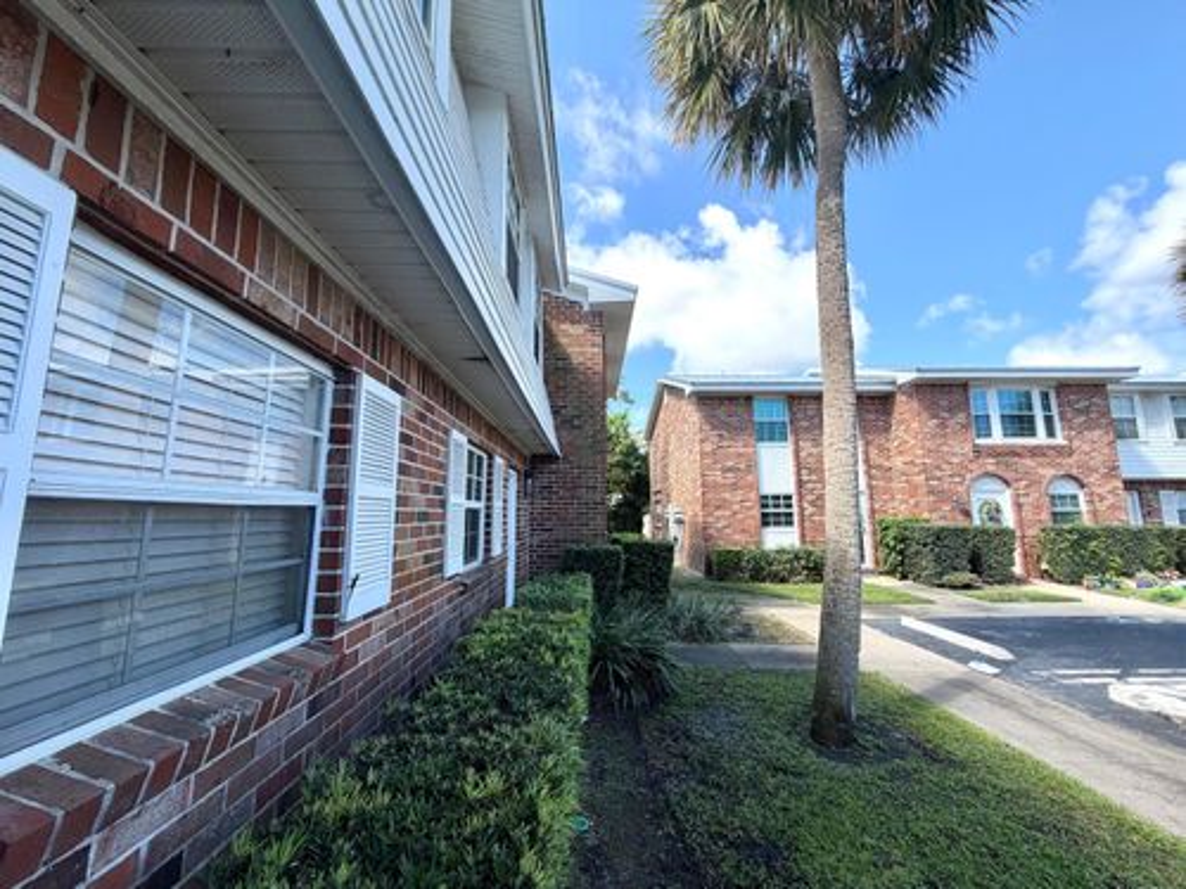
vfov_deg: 85.7
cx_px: 593
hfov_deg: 102.1
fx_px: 480
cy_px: 444
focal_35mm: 14
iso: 40
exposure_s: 1/514
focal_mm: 2.22
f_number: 2.2
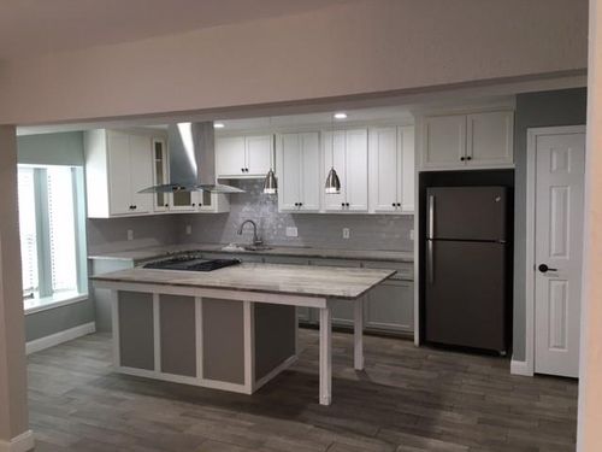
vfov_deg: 48.2
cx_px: 301
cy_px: 226
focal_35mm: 29
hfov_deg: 61.7
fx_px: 504
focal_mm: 4.15
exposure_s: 1/15
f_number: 2.2
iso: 25
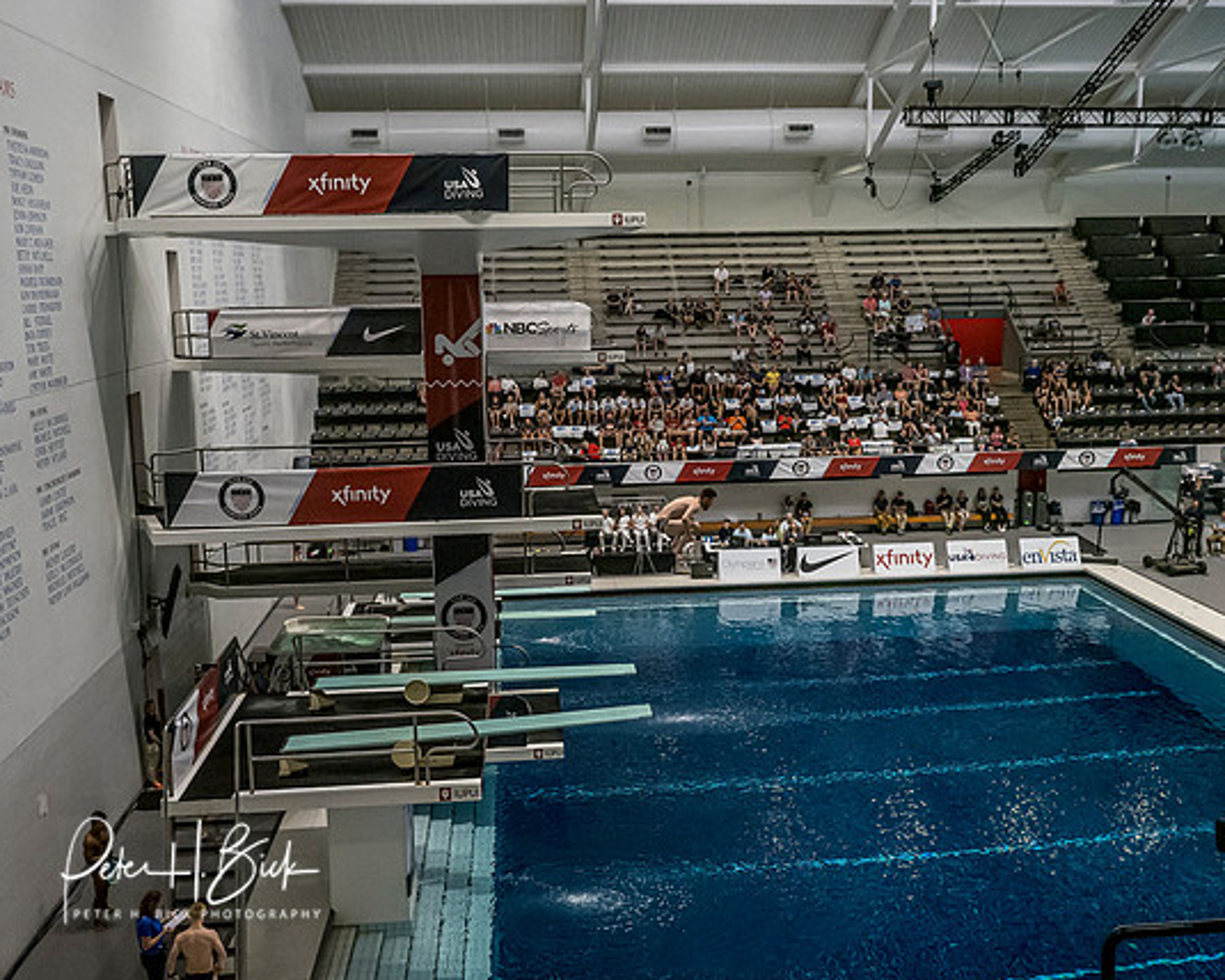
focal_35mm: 36
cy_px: 496
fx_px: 1305
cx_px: 657
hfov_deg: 50.2
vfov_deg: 41.2
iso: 3200
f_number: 2.8
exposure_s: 1/1600
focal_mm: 17
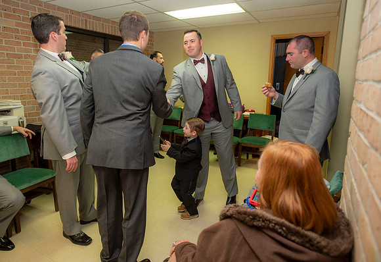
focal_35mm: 24
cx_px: 171
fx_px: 259
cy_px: 121
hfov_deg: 72.5
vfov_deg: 53.6
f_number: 3.2
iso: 1250
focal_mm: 22
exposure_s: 1/200
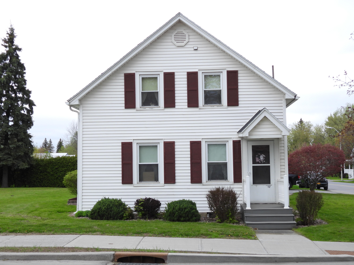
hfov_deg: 40.4
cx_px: 177
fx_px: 481
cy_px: 132
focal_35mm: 47
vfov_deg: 30.9
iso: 100
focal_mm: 8.4
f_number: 3.2
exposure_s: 1/400
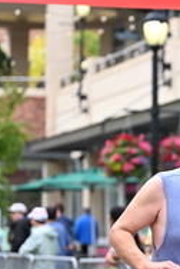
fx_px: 1636
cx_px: 229
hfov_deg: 6.3
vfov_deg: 9.4
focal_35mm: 219
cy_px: 180
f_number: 2.8
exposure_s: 1/2000
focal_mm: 75
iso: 640
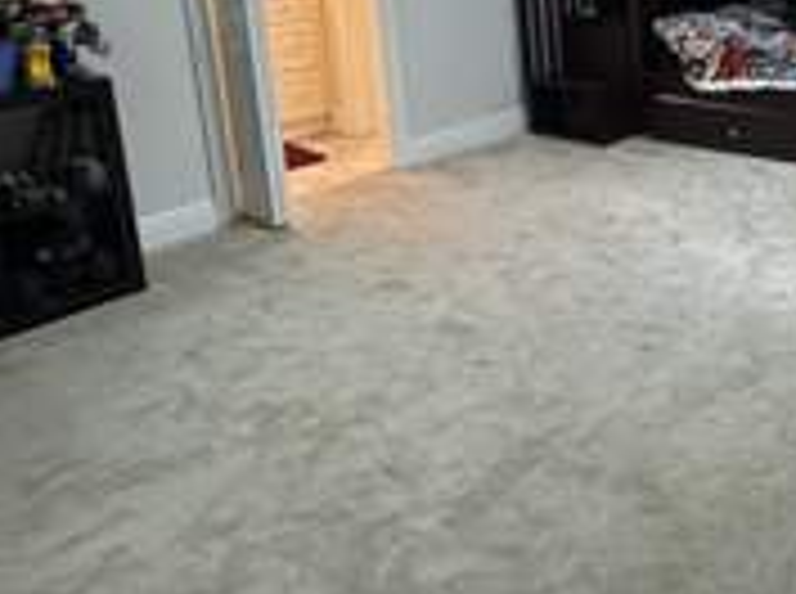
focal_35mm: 38
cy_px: 43
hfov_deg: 44.7
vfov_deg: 35.1
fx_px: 872
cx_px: 715
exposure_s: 1/60
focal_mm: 2.22
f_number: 2.2
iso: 640
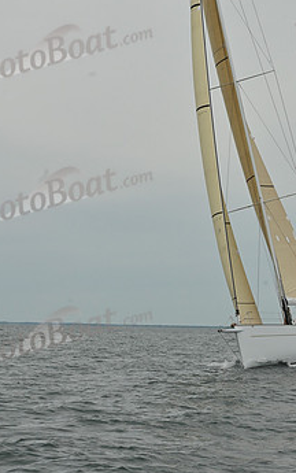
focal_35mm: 137
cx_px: 224
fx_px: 1766
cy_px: 106
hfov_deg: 9.6
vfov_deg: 15.2
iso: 320
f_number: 10
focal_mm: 80
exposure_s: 1/1250
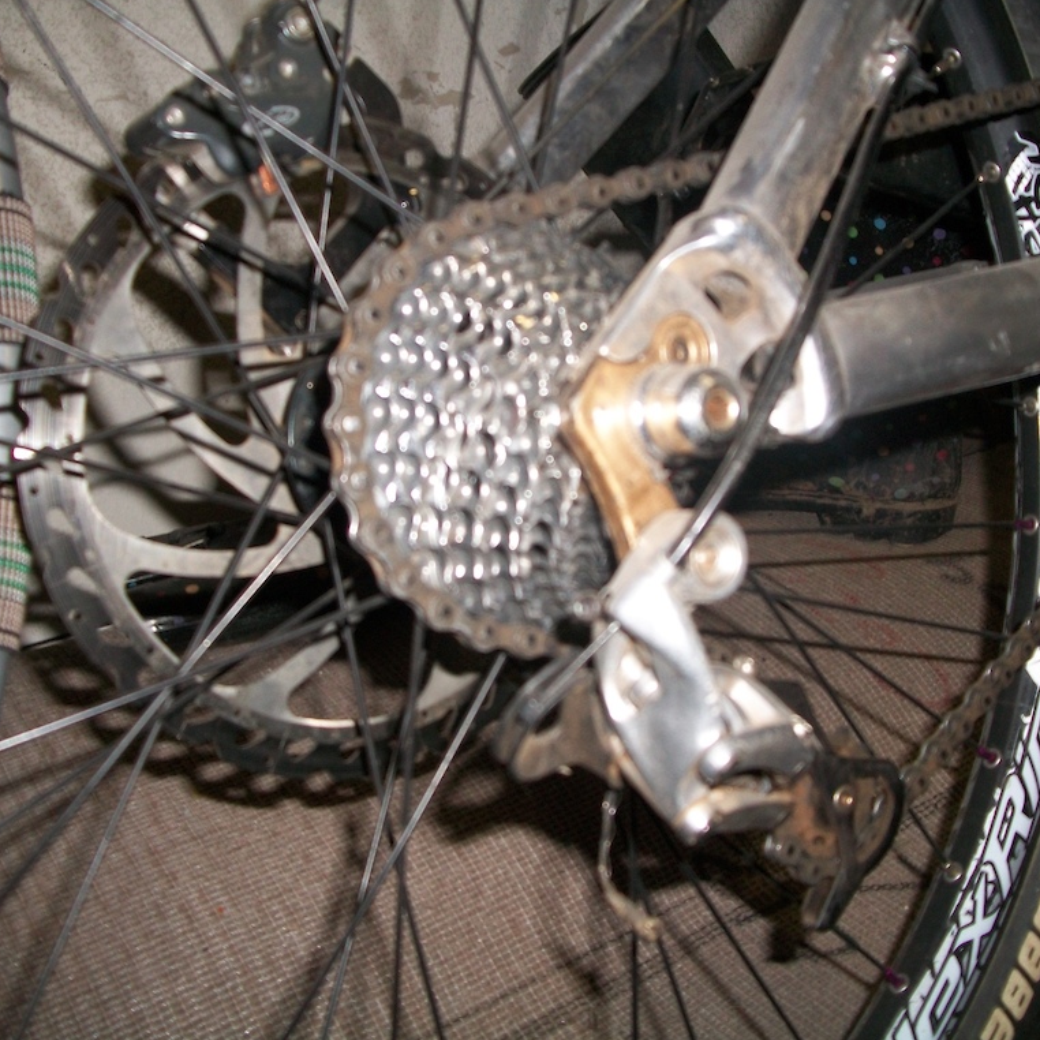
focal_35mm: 38
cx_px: 524
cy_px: 521
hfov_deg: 43.9
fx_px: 1292
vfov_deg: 43.9
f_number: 2.9
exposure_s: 1/30
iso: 80
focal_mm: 5.7
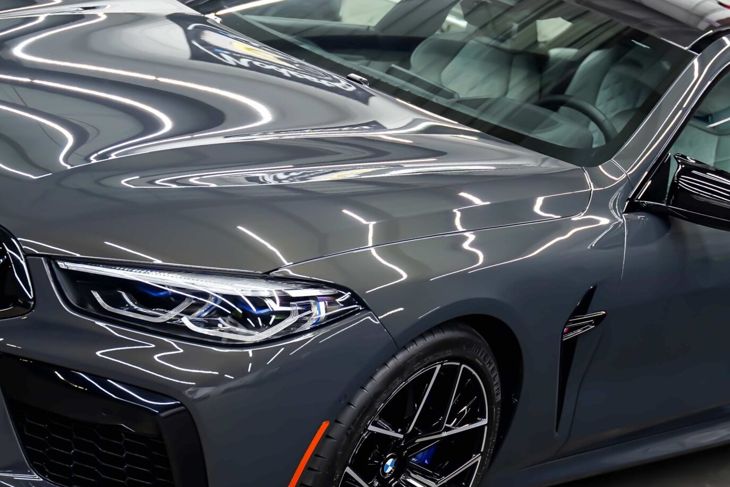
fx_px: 1663
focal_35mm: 82
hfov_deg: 24.7
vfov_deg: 16.6
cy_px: 203
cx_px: 306
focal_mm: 44
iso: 640
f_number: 2.8
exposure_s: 1/40
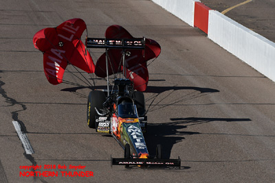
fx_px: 2292
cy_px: 92
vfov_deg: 4.6
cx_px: 138
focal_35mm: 300
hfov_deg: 6.9
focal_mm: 200
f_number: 6.3
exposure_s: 1/2000
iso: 160
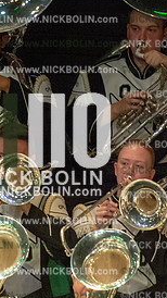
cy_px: 145
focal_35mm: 885
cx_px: 34
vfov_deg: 2.4
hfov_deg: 1.4
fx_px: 6971
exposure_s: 1/320
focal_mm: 400
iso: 8000
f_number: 5.6
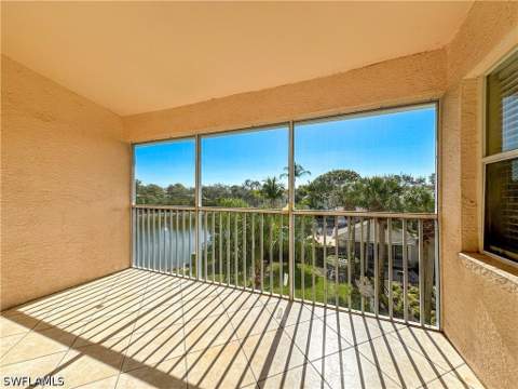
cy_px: 194
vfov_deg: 85.7
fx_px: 209
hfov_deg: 102.1
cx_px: 259
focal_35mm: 14
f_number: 2.2
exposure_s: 1/2300
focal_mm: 2.22
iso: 50
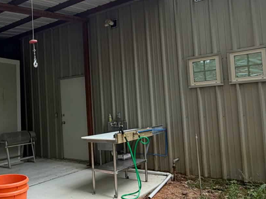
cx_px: 65
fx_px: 269
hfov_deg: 50.4
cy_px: 96
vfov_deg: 40.7
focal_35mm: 35
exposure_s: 1/164
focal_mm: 2.2
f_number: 2.2
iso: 50
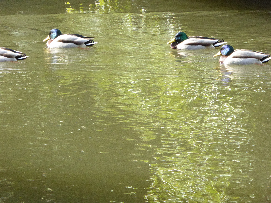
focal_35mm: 414
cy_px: 102
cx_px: 136
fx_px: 3241
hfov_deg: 4.8
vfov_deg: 3.6
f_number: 6
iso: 1250
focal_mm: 66.8
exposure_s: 1/400
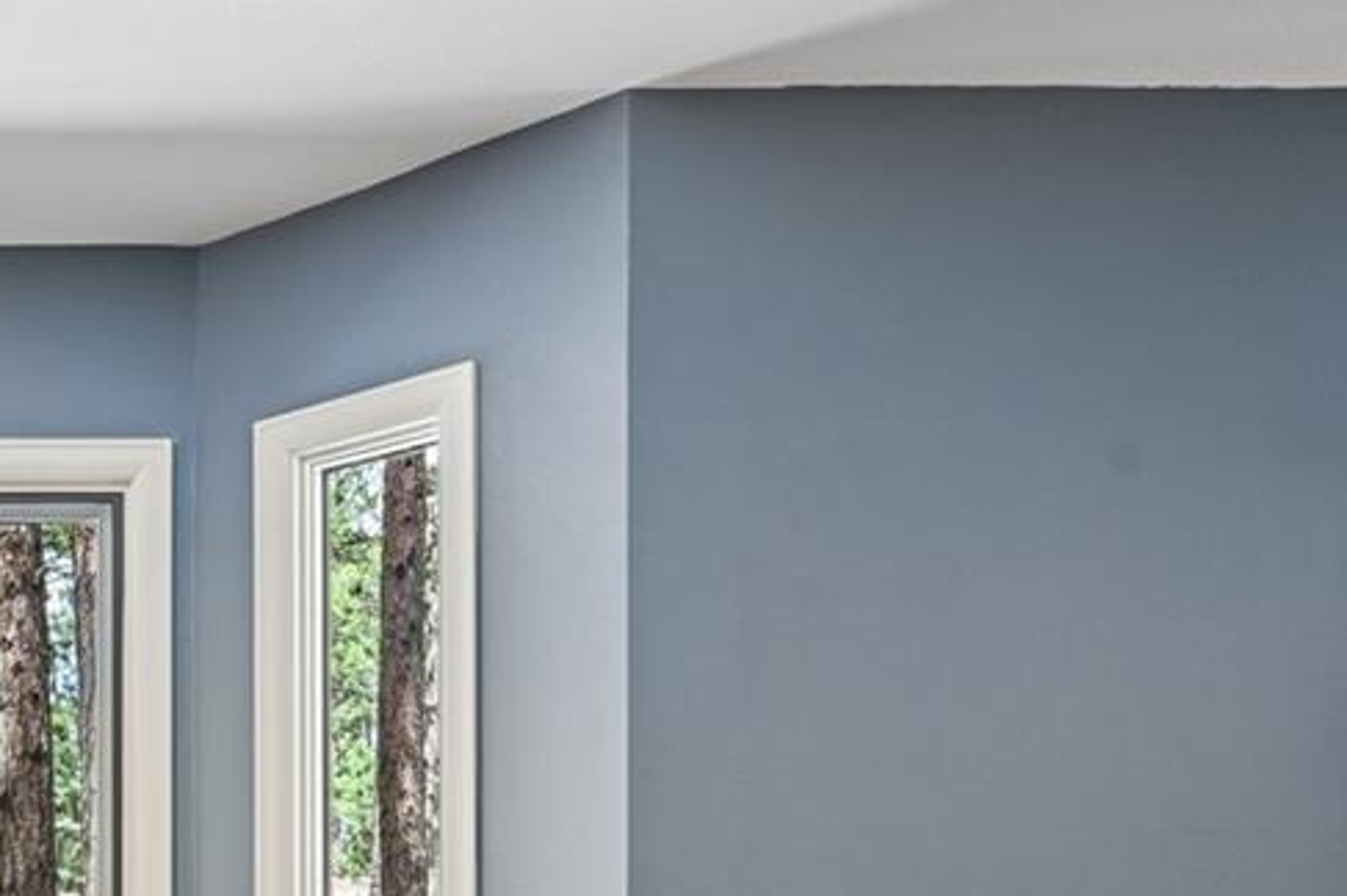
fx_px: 1720
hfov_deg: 35.3
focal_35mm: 46
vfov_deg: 26.6
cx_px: -202
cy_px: 1009
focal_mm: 14
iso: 400
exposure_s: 1/10
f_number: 10
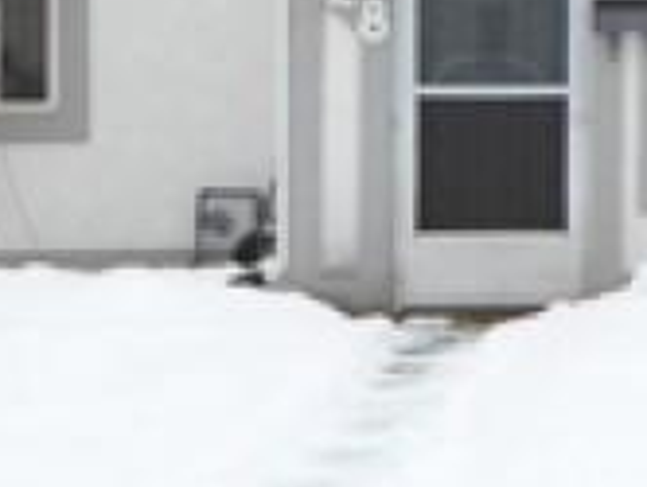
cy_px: -62
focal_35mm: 191
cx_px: 1224
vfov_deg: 7.7
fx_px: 3575
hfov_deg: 9.7
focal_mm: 5.4
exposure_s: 1/1300
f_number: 3.5
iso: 100
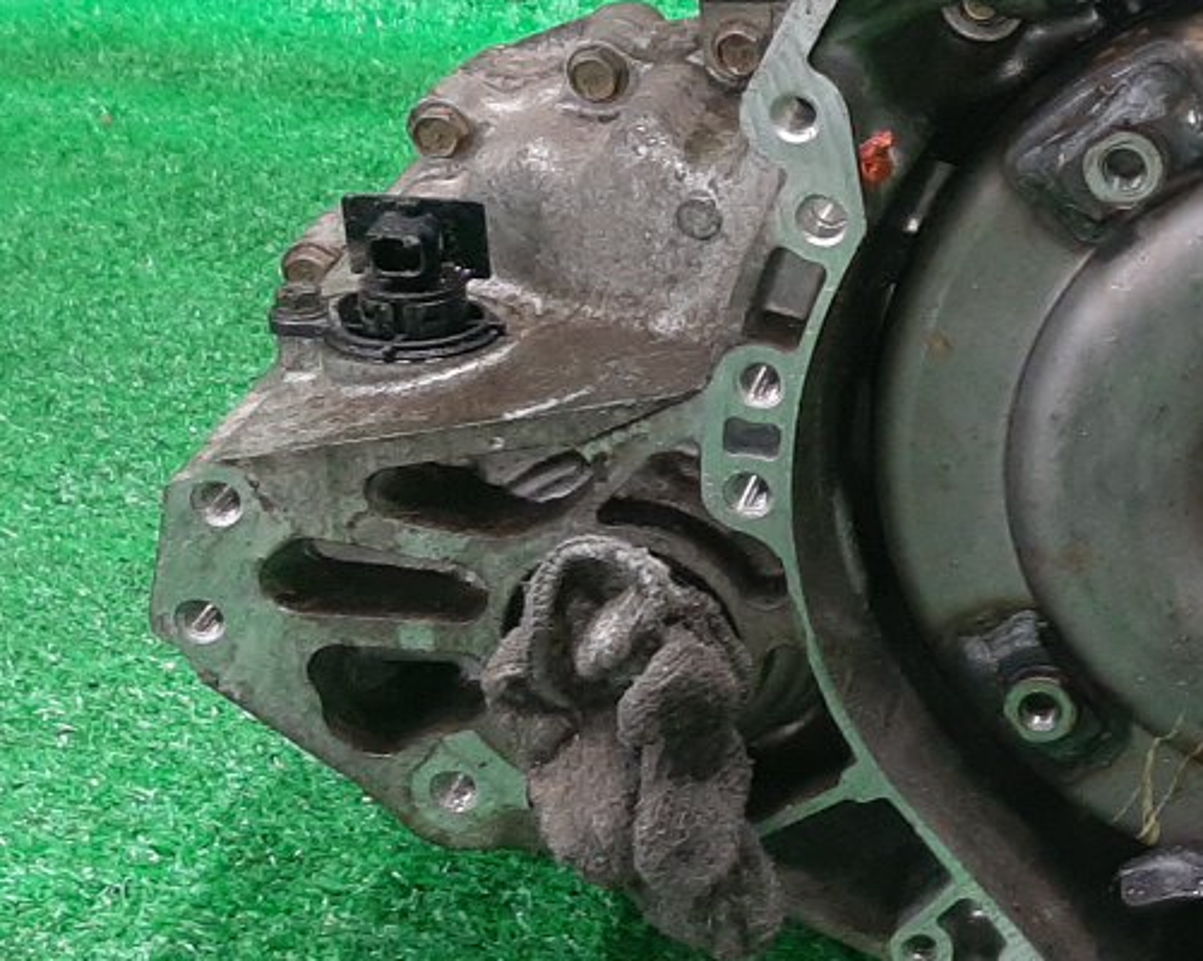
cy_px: 567
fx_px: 2597
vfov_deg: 20.9
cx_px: 1534
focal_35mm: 73
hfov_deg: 23.3
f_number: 1.7
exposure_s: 1/50
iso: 194
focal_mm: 3.93
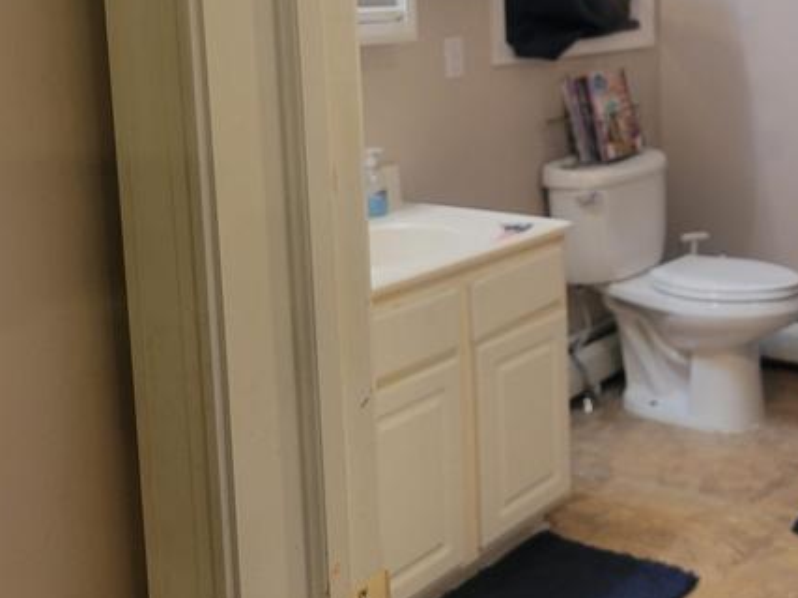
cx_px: 748
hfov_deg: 34.4
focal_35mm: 52
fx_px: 1198
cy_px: 131
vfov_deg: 27.5
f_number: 1.8
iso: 200
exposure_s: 1/40
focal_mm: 5.4
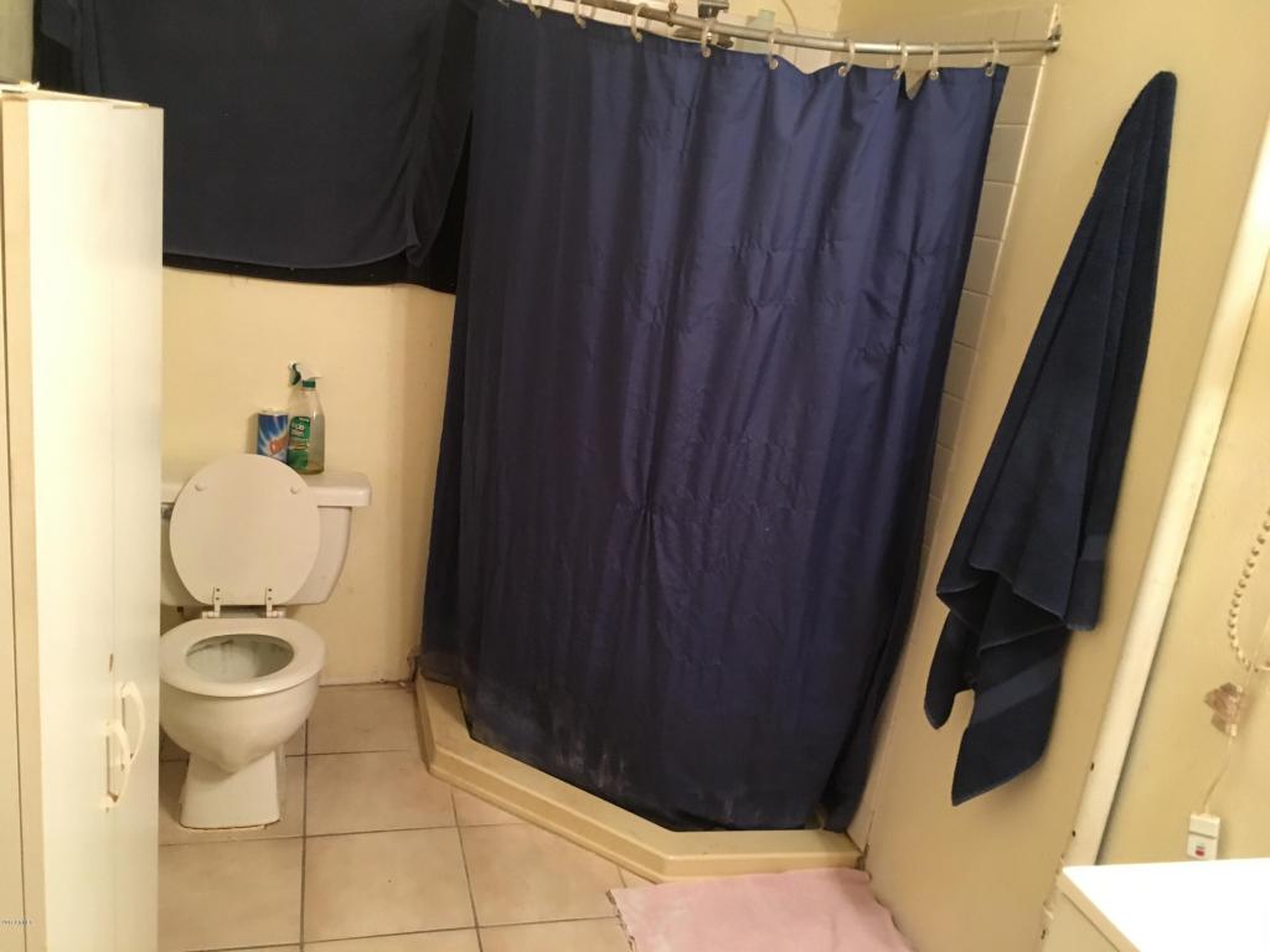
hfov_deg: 61.7
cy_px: 476
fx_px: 1064
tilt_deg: -17.8
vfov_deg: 48.2
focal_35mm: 29
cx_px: 635
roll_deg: -6.4
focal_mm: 4.15
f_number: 2.2
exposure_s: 1/20
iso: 200
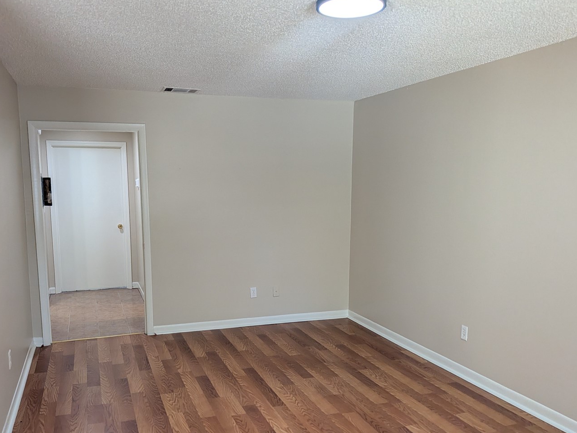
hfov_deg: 59.9
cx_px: 261
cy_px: 239
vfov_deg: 46.7
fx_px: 500
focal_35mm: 30
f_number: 1.7
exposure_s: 1/120
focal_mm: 4.53
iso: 100
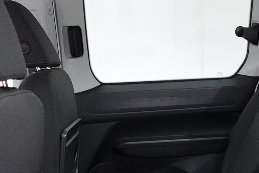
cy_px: 219
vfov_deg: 22.6
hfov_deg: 35.5
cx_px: 212
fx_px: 388
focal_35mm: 54
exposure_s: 1/80
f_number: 2
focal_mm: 7.6
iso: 2500
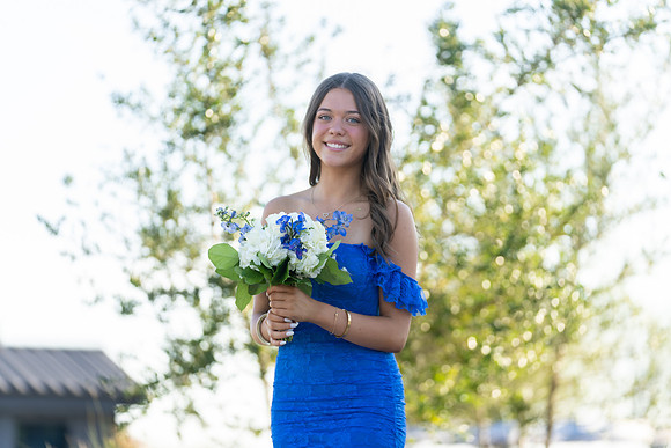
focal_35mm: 158
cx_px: 336
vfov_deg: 8.7
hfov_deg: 13.0
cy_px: 224
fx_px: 2946
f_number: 2.8
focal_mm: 152
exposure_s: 1/320
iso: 100
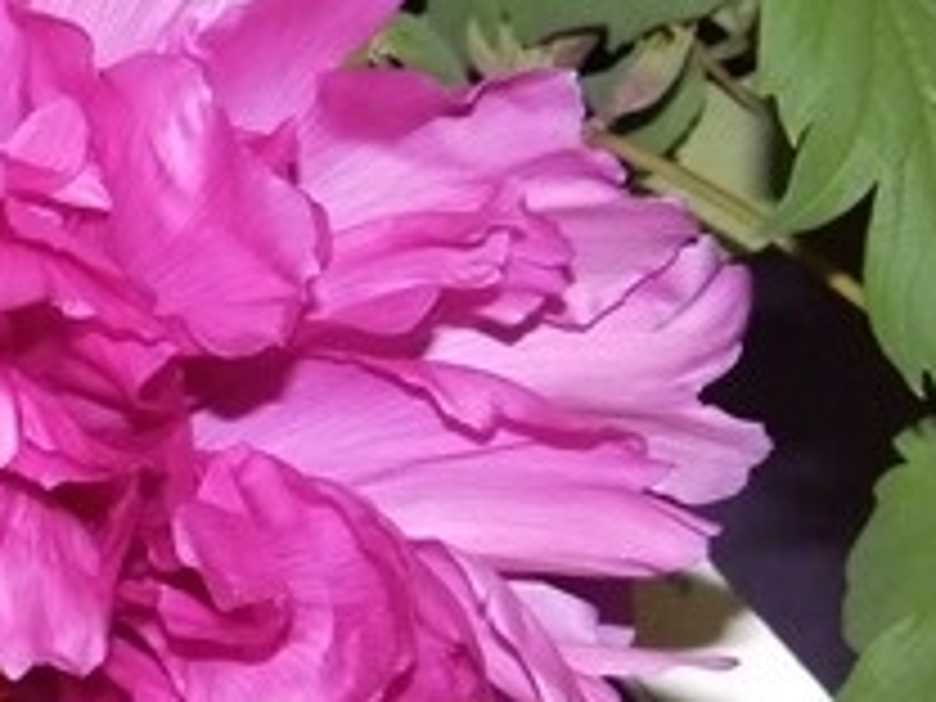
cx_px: 9
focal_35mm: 234
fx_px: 6327
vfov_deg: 6.3
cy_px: 468
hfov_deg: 8.4
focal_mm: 13.6
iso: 800
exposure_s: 1/60
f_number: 4.8
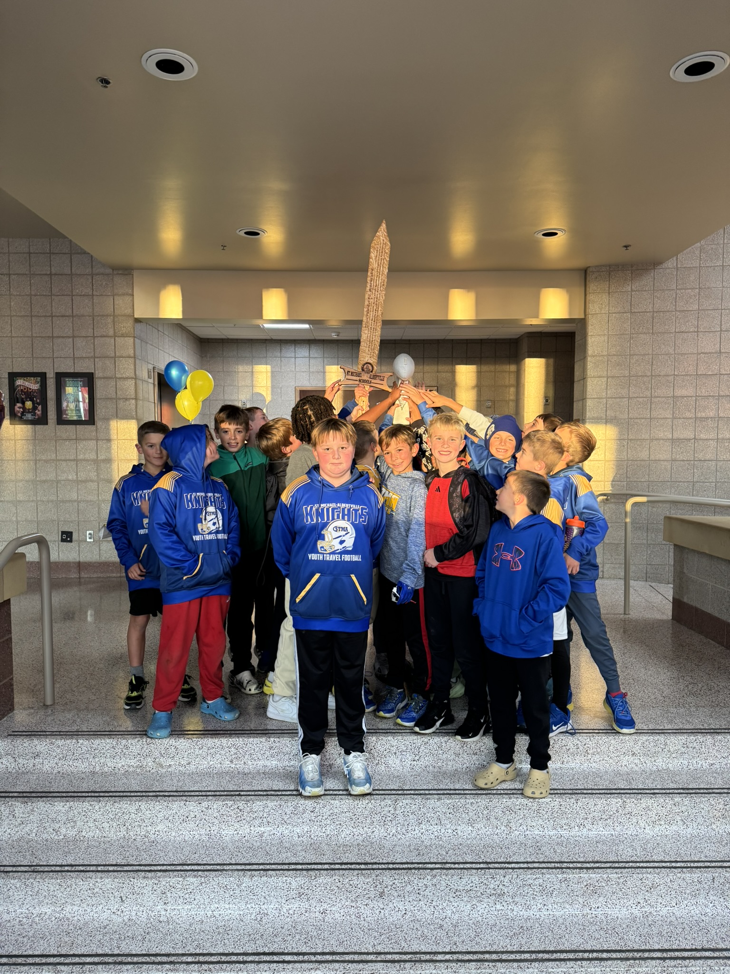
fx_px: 675
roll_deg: -0.5
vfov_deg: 71.6
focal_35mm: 24
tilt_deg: -3.4
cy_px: 487
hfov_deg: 56.8
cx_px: 365
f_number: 1.78
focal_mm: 6.76
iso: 160
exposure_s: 1/60
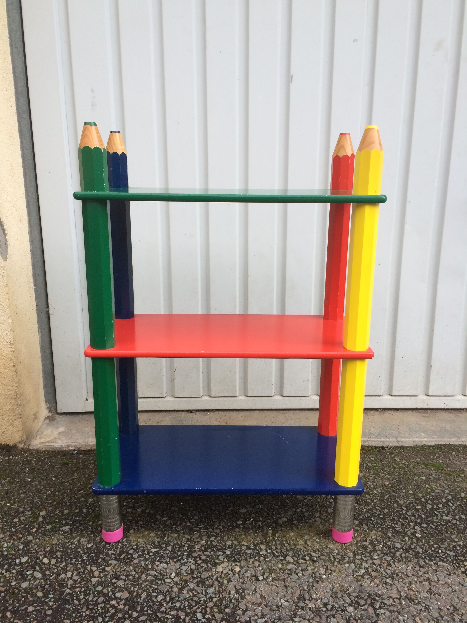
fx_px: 522
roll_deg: +0.3
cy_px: 312
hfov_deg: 48.2
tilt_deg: -15.6
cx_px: 234
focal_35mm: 29
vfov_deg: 61.7
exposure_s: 1/33
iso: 40
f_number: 2.2
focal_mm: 4.15
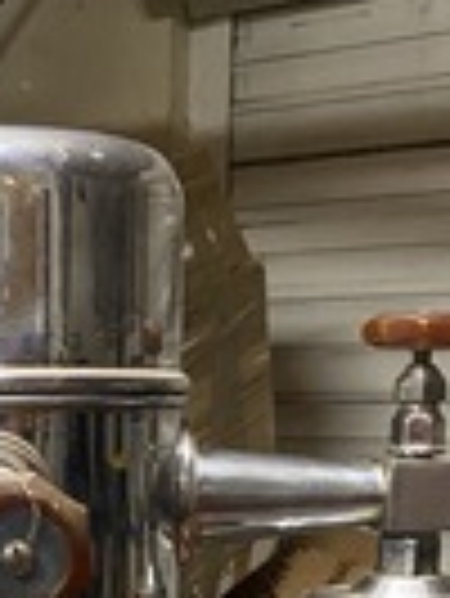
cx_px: 36
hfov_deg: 15.5
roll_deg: +0.5
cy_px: 895
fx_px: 1627
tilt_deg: -17.2
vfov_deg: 18.5
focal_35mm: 94
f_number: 1.8
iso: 500
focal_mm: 4.25
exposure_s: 1/50
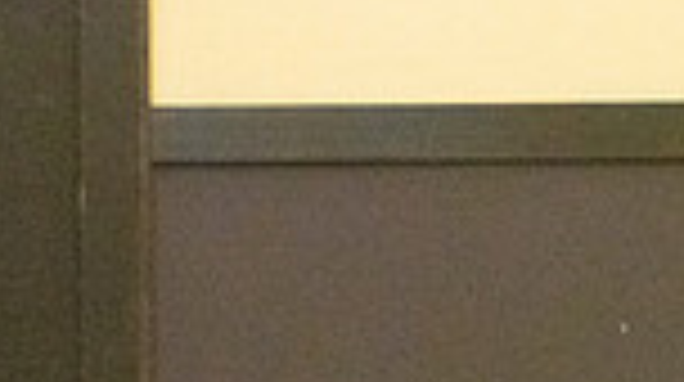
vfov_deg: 2.2
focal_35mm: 541
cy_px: 380
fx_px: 9798
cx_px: -306
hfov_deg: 4.0
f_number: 4.5
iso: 10000
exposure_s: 1/1000
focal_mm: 135
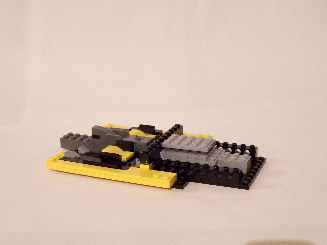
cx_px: 164
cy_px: 122
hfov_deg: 32.7
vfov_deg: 24.8
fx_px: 557
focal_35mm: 59
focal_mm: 9.8
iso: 400
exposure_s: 1/8
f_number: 3.1
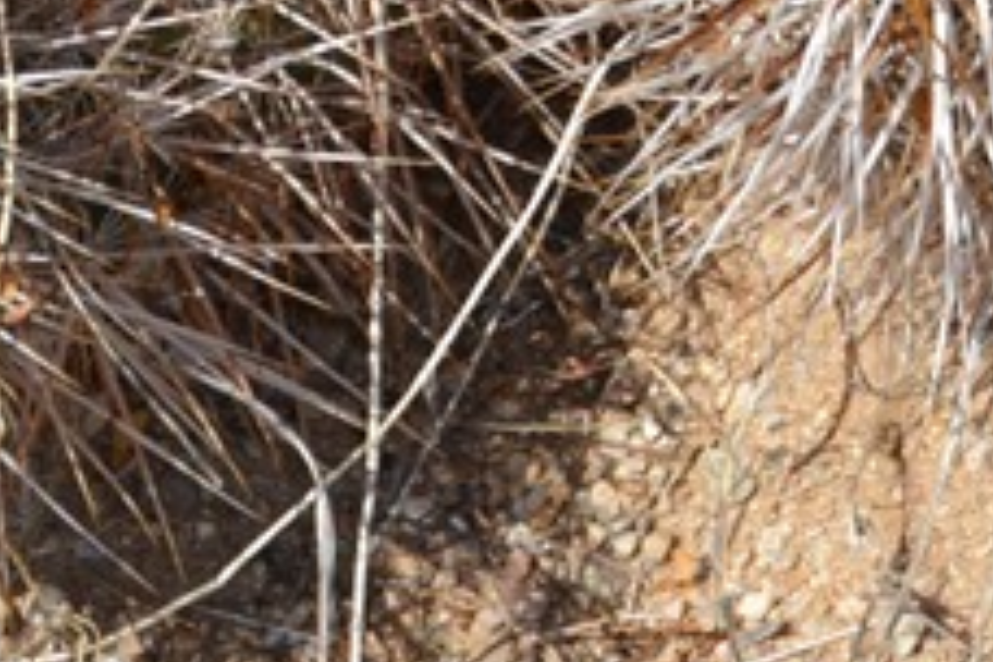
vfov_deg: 3.5
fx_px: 10822
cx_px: 1341
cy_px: -658
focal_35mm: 392
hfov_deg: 5.2
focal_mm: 55
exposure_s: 1/1600
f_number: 6.3
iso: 400
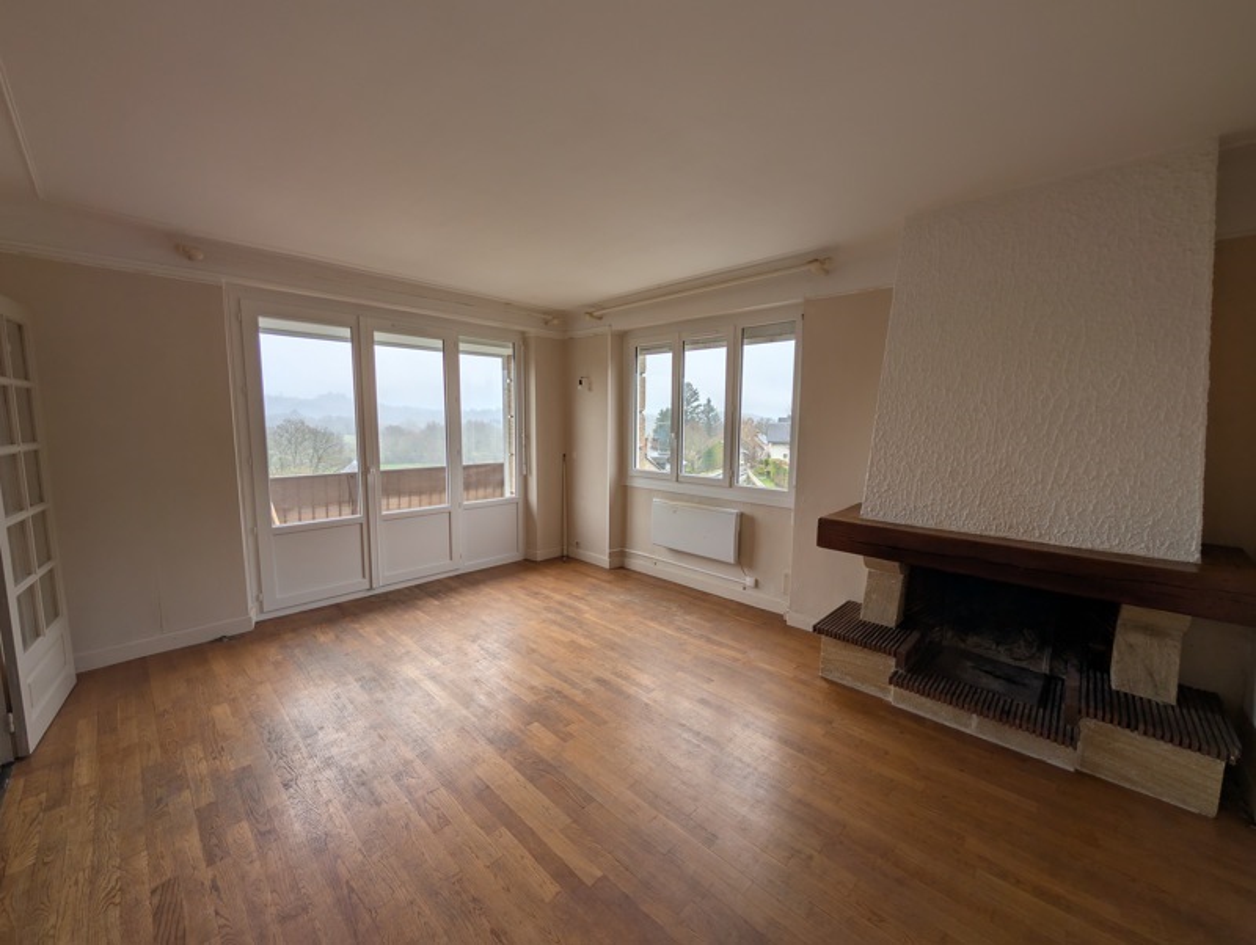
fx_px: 436
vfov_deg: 94.6
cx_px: 628
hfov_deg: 110.5
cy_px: 472
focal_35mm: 12
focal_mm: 2.02
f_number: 1.7
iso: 60
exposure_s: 1/772
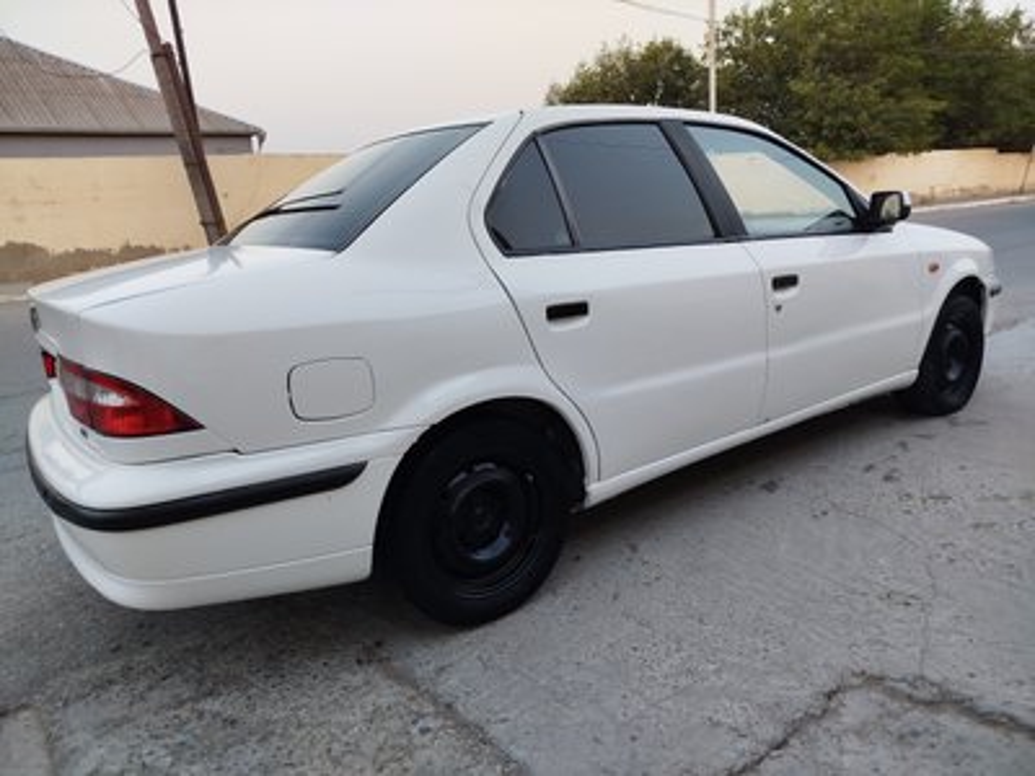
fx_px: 718
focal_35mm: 24
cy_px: 388
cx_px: 518
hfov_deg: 71.6
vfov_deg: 56.8
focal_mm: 5.31
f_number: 1.7
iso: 100
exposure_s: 1/50
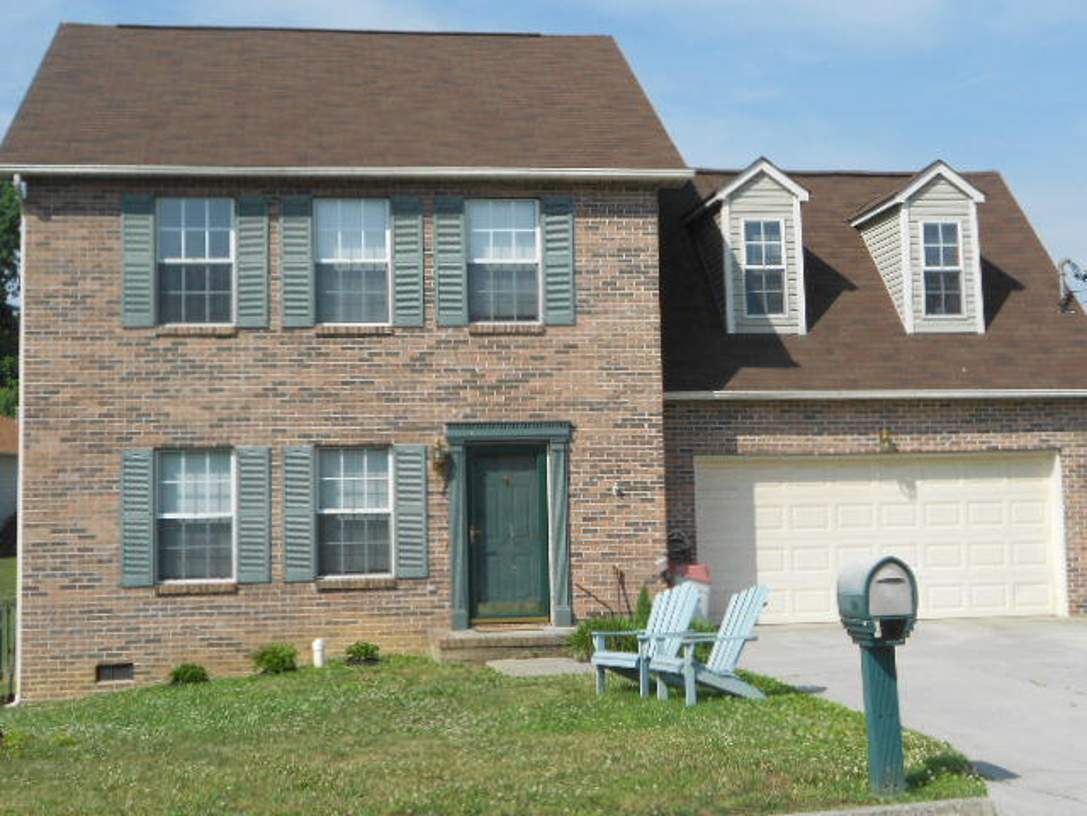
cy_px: 408
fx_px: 1539
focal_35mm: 49
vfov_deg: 29.7
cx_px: 544
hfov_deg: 38.9
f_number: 4.5
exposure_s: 1/640
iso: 80
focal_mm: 8.8
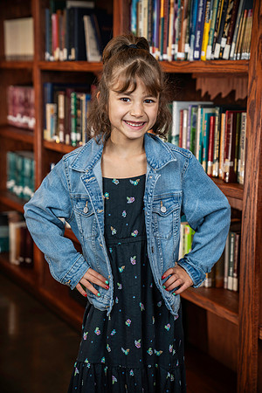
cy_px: 196
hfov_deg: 19.5
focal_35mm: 70
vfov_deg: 28.8
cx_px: 131
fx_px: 764
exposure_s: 1/200
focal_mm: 70
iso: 400
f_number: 3.5
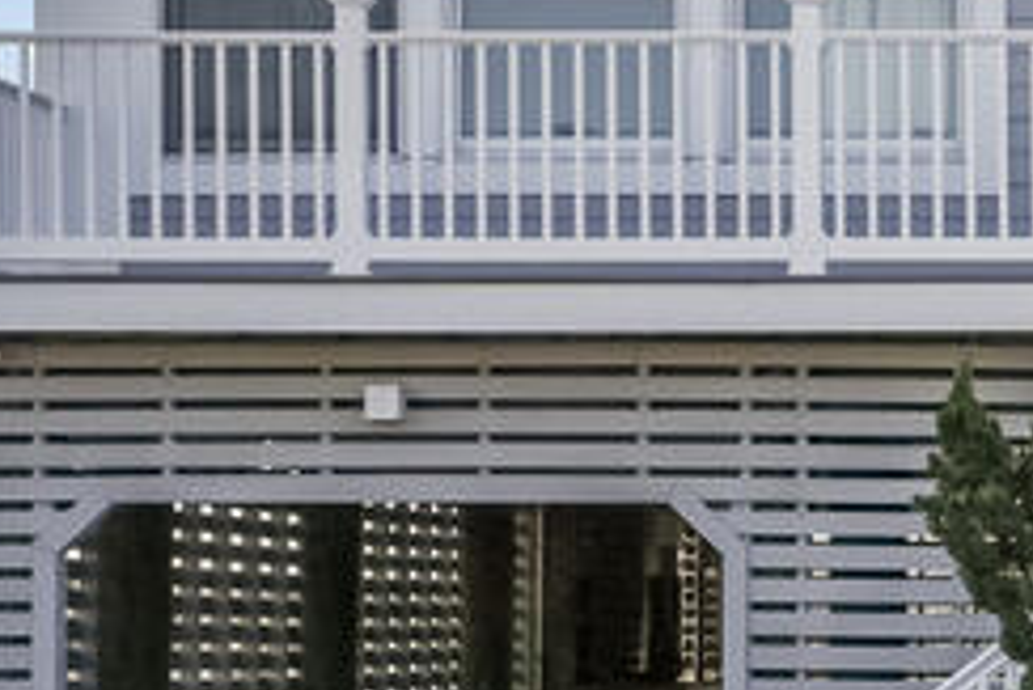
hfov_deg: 10.7
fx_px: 5340
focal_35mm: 186
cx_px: 1465
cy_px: 495
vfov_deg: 7.4
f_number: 8
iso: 200
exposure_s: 1/800
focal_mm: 28
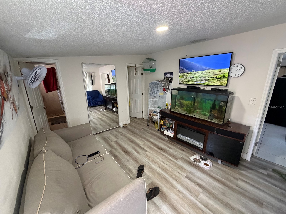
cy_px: 107
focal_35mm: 14
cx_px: 143
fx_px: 116
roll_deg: -0.5
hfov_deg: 102.1
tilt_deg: -14.5
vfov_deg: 85.7
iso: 500
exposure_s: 1/60
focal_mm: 2.22
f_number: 2.2
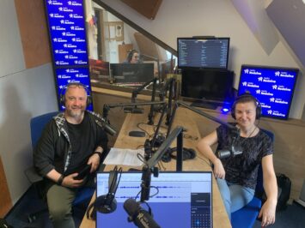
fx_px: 229
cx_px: 152
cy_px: 114
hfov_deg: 67.3
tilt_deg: -20.8
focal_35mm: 26
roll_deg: +0.3
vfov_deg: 53.0
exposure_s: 1/50
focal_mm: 4.25
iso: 250
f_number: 1.8
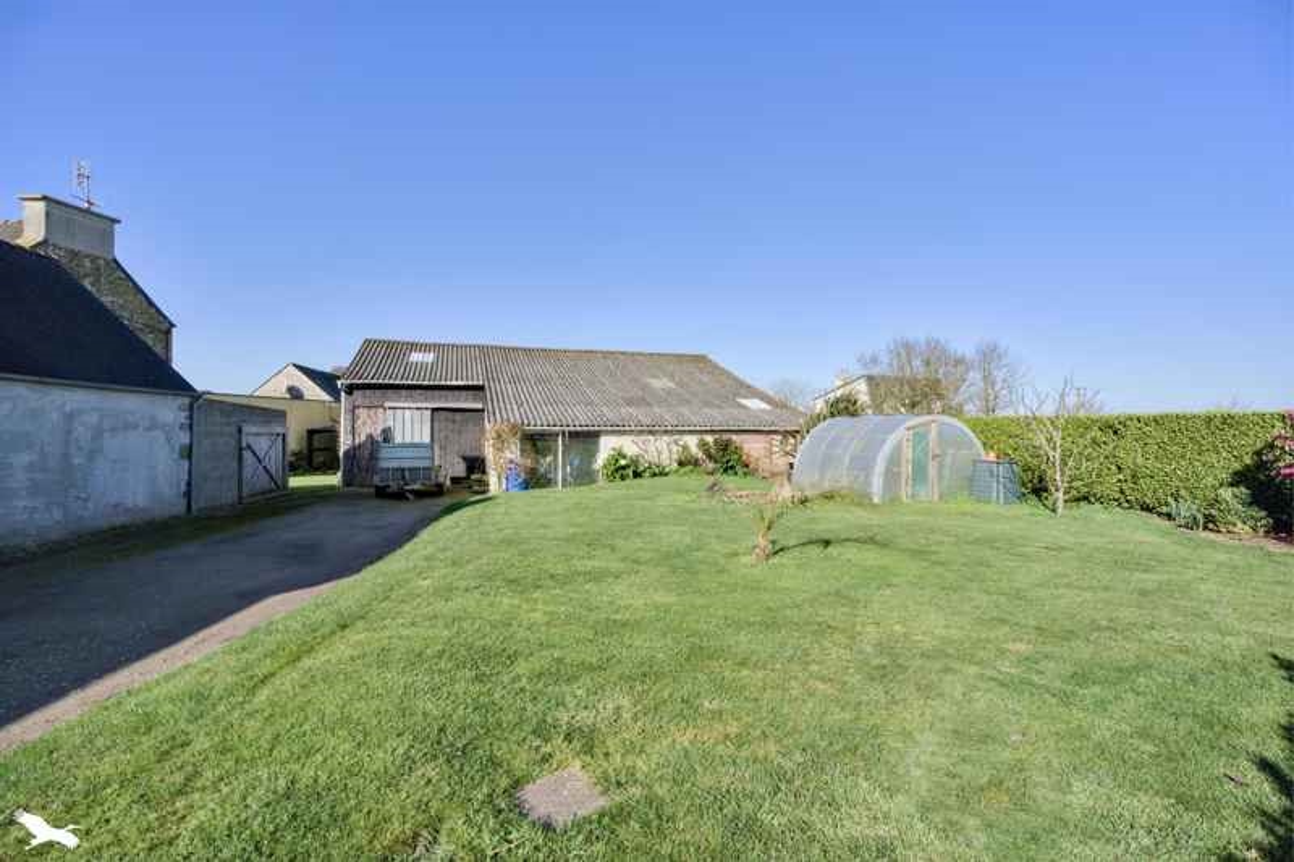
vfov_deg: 73.7
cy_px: 431
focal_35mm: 16
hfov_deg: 96.7
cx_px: 647
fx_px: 575
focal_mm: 16
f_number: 8
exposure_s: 1/4000
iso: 800
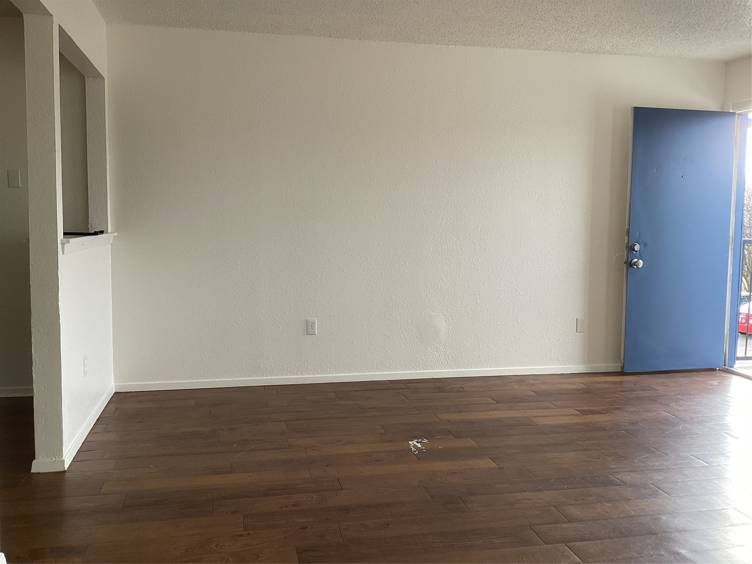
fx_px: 673
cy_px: 282
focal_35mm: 31
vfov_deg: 45.4
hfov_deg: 58.4
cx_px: 376
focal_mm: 3.3
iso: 64
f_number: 2.4
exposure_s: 1/120
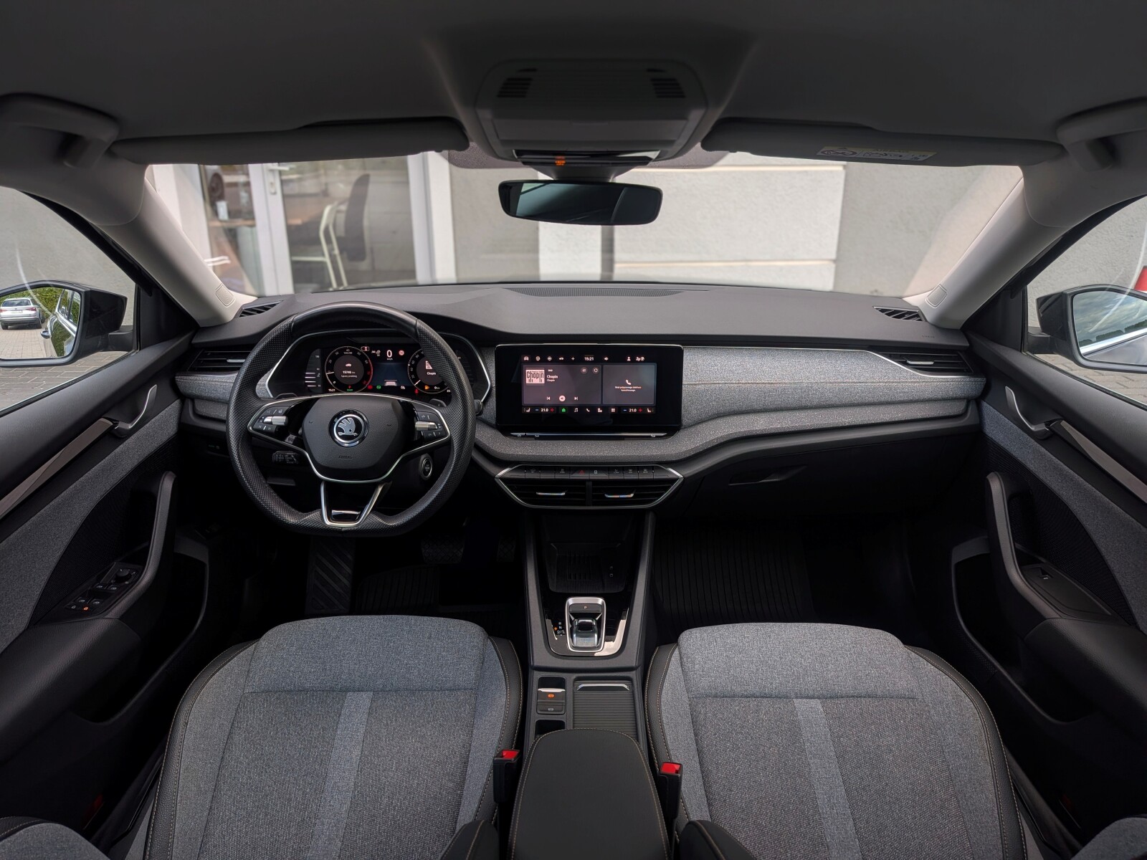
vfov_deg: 56.8
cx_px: 574
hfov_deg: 71.6
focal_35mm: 24
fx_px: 795
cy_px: 430
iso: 30
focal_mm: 4.53
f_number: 1.7
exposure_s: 1/225
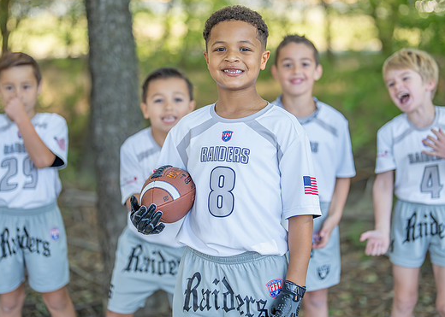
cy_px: 137
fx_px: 922
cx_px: 243
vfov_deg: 19.5
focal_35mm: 73
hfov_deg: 27.1
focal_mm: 50
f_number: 1.2
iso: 1000
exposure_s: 1/5000
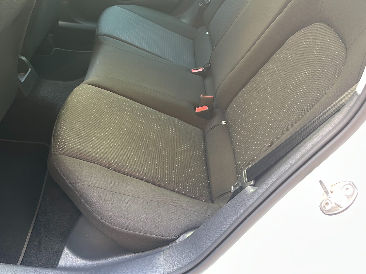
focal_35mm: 34
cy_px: 80
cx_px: 147
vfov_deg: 41.0
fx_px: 359
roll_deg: -5.4
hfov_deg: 53.6
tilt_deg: -32.2
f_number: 1.78
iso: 107
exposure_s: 1/38.9
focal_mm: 6.86
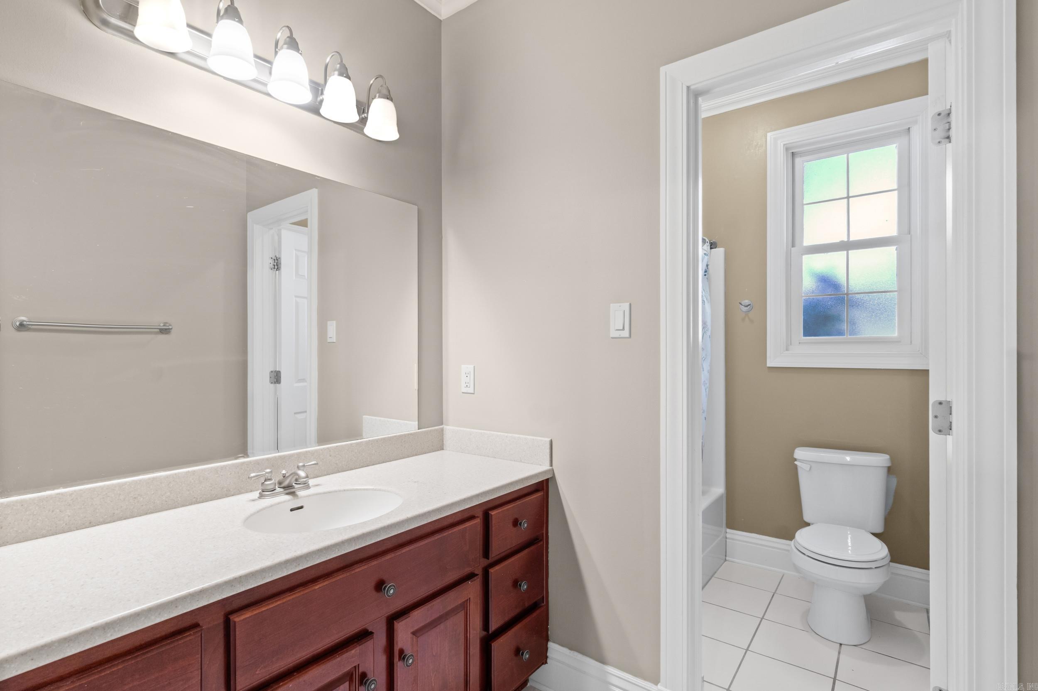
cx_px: 519
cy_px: 346
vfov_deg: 72.0
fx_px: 476
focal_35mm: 16
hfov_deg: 95.0
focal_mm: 11
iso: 250
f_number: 9
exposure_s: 1
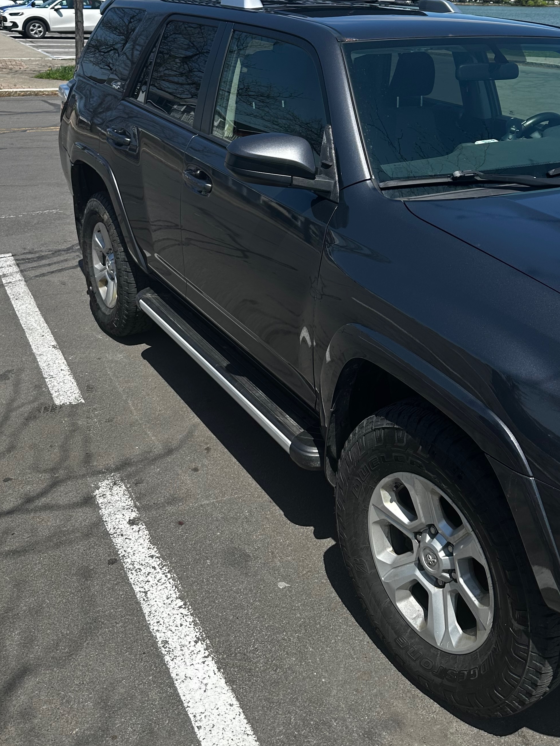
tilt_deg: -14.0
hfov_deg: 38.4
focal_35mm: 37
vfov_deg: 48.7
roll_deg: -2.4
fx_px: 798
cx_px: 359
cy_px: 215
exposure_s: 1/4016
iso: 80
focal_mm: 6.86
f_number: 1.78
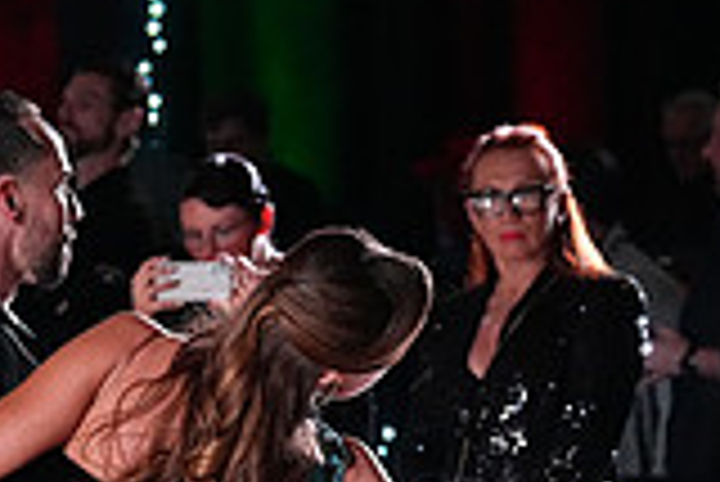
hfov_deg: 5.4
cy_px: 768
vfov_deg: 3.6
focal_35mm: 380
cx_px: -72
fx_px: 7607
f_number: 5
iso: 8000
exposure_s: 1/400
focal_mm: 105
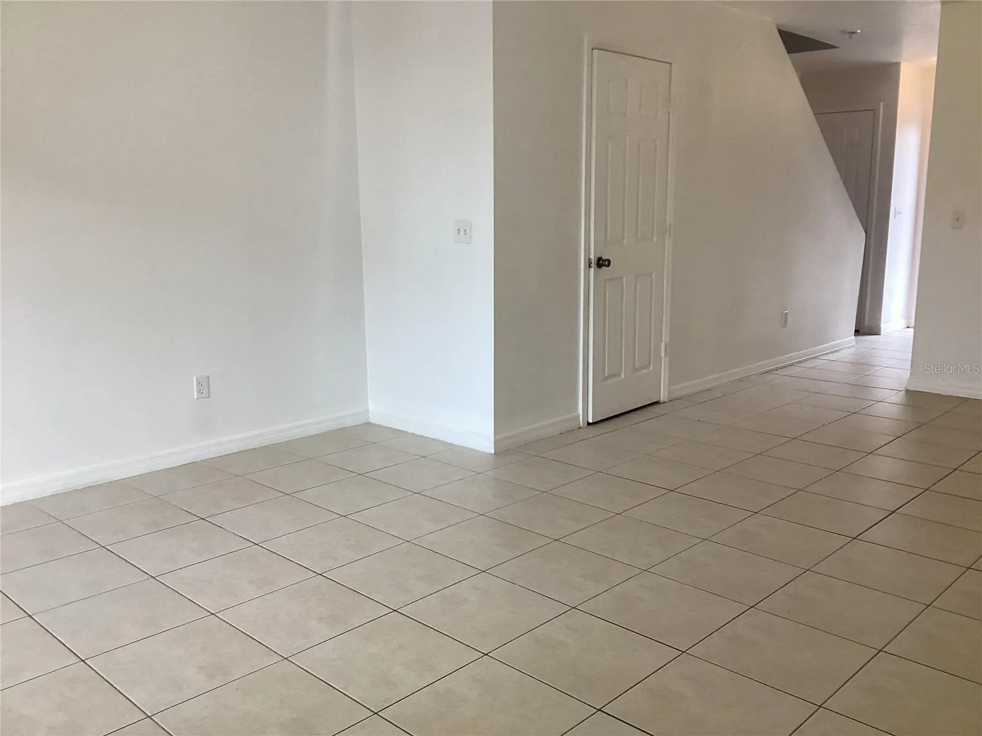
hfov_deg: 58.4
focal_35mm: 31
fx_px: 879
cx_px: 491
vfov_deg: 45.4
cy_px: 368
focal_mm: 3.3
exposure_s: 1/60
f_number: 2.4
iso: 125
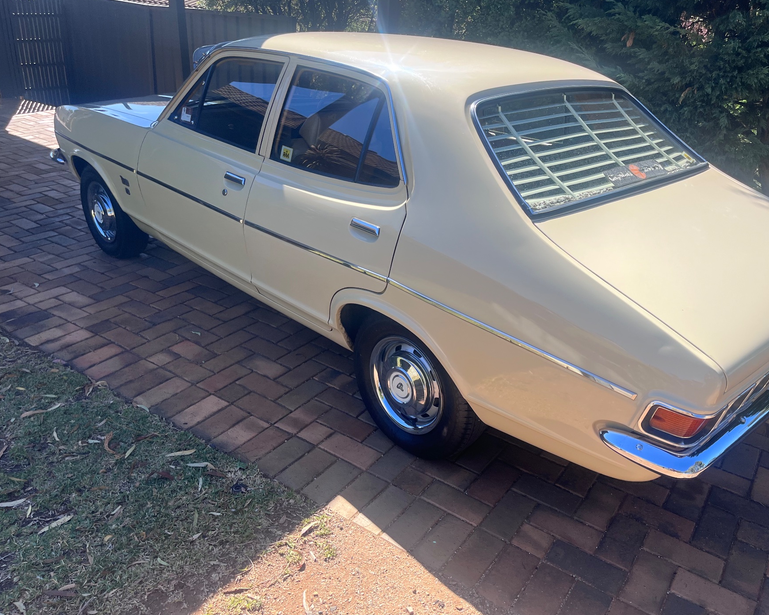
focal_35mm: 28
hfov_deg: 62.1
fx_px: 637
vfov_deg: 51.5
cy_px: 299
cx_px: 419
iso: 50
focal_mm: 5.1
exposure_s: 1/1580
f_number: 1.6
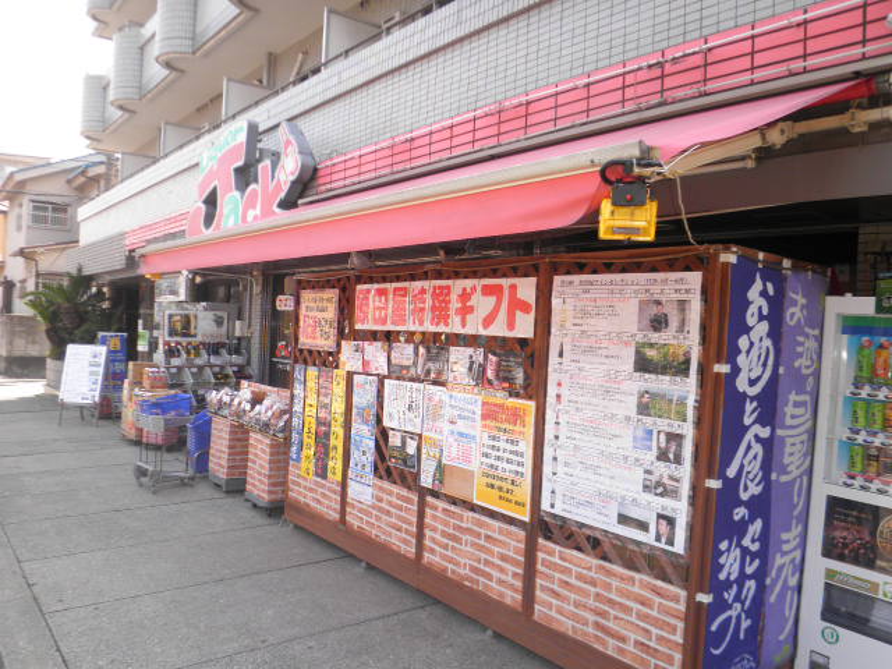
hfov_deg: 67.3
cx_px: 446
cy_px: 334
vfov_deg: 53.1
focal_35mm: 26
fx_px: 670
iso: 64
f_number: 2.8
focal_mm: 4.7
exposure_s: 1/200
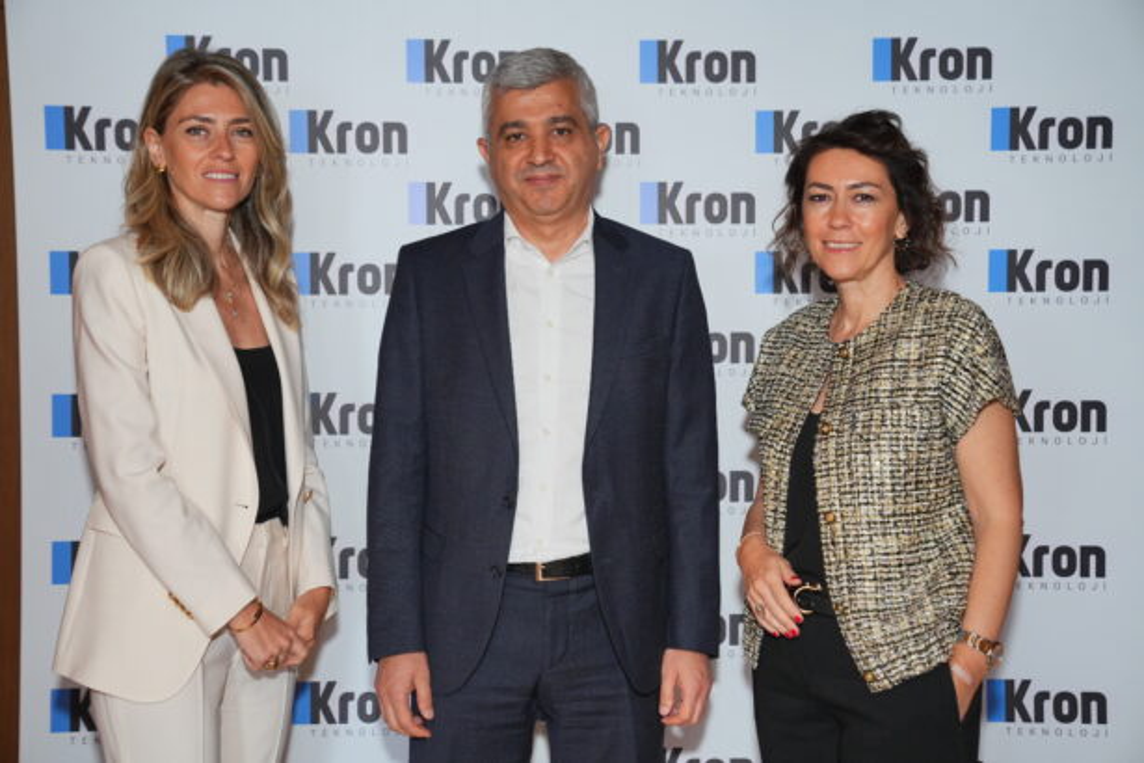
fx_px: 1907
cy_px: 382
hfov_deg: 33.4
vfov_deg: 22.6
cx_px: 572
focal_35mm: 60
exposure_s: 1/160
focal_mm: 60
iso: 2000
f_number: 4.5
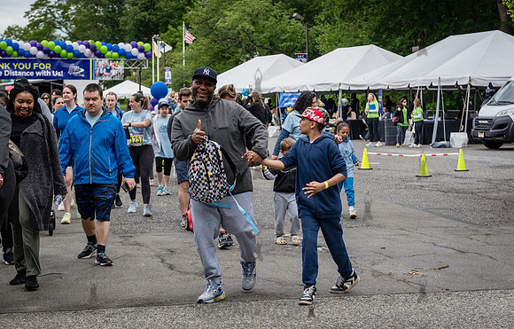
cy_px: 133
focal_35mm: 82
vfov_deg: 16.2
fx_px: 1153
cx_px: 221
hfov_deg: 25.1
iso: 400
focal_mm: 70
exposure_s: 1/1250
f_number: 4
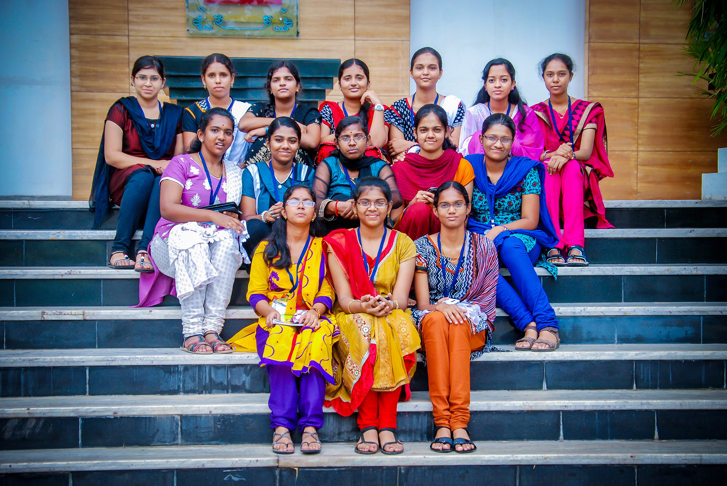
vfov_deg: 22.7
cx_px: 364
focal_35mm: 60
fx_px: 1213
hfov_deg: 33.4
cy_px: 243
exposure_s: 1/125
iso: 250
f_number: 6.3
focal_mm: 40
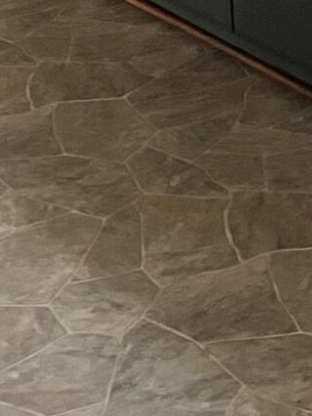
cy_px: -315
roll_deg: +2.1
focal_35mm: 123
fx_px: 1479
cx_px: 413
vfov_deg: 14.3
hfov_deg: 11.7
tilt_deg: -10.6
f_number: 1.5
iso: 640
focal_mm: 5.7
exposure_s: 1/40
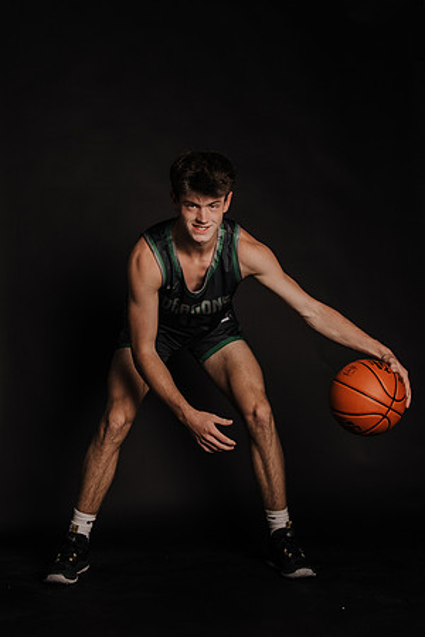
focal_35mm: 53
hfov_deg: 25.7
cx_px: 193
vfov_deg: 37.7
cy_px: 304
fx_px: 932
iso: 100
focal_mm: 18
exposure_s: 1/250
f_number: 1.8
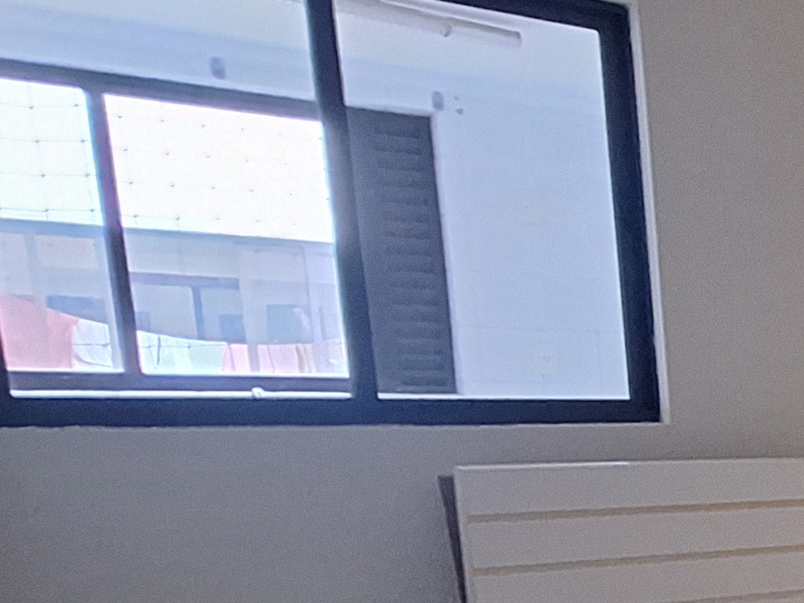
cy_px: 629
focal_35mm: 52
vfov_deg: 26.3
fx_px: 1208
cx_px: 1334
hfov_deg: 24.2
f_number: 2.2
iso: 400
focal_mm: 1.74
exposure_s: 1/24
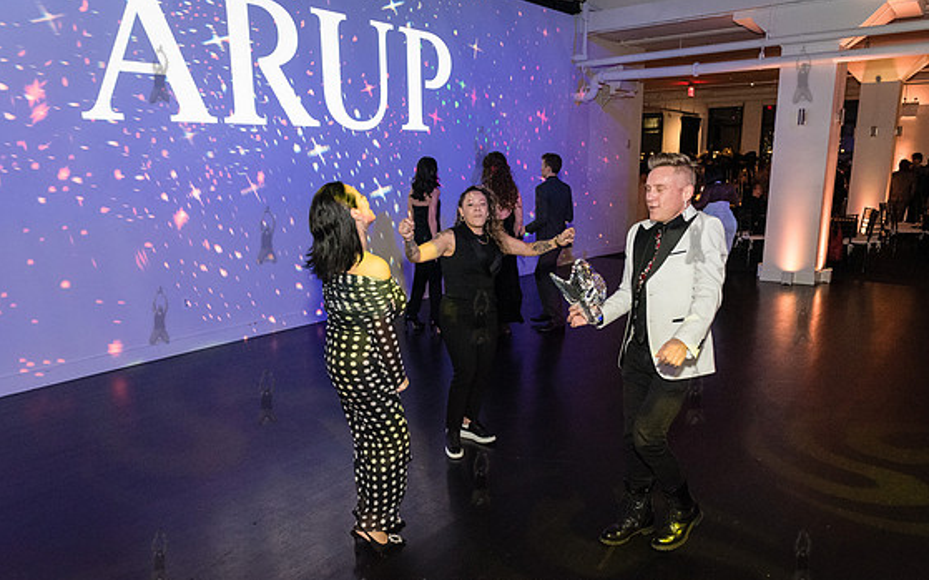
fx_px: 658
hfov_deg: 70.4
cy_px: 315
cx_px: 480
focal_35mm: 26
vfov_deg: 47.5
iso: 8000
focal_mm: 24
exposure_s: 1/160
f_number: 3.5
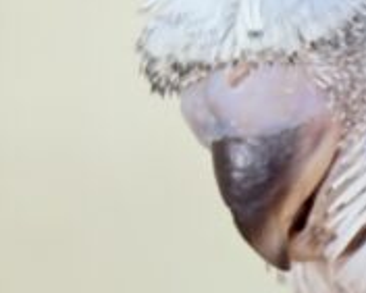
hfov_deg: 5.3
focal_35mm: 346
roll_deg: -3.3
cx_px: 1063
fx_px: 3750
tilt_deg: -3.6
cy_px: 100
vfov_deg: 4.5
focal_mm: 5.96
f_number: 1.6
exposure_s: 1/50
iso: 64
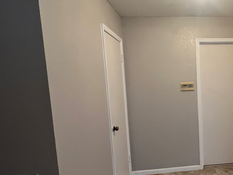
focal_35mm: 26
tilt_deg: -5.7
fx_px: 175
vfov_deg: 52.9
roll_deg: +3.4
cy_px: 99
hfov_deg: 60.0
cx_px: 197
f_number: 1.8
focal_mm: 1.57
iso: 200
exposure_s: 1/60
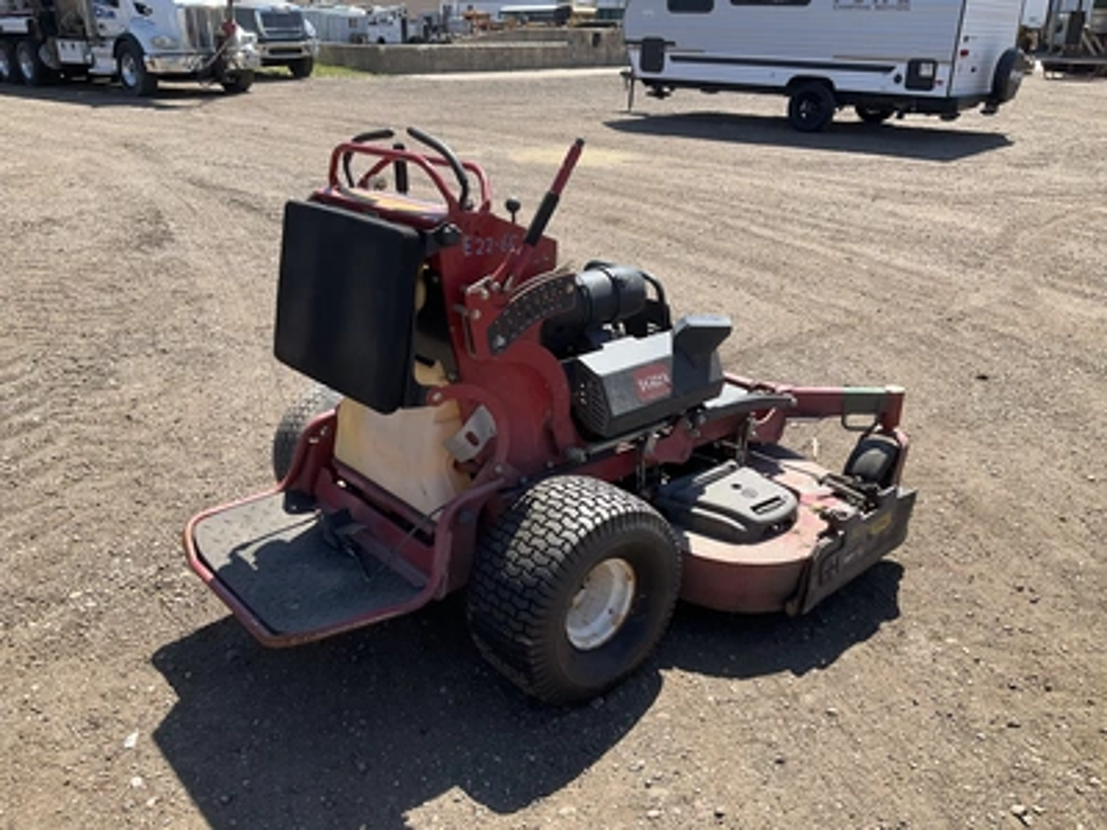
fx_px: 927
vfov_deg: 48.2
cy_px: 415
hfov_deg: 61.7
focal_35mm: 29
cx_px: 554
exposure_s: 1/898
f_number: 1.8
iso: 25
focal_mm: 3
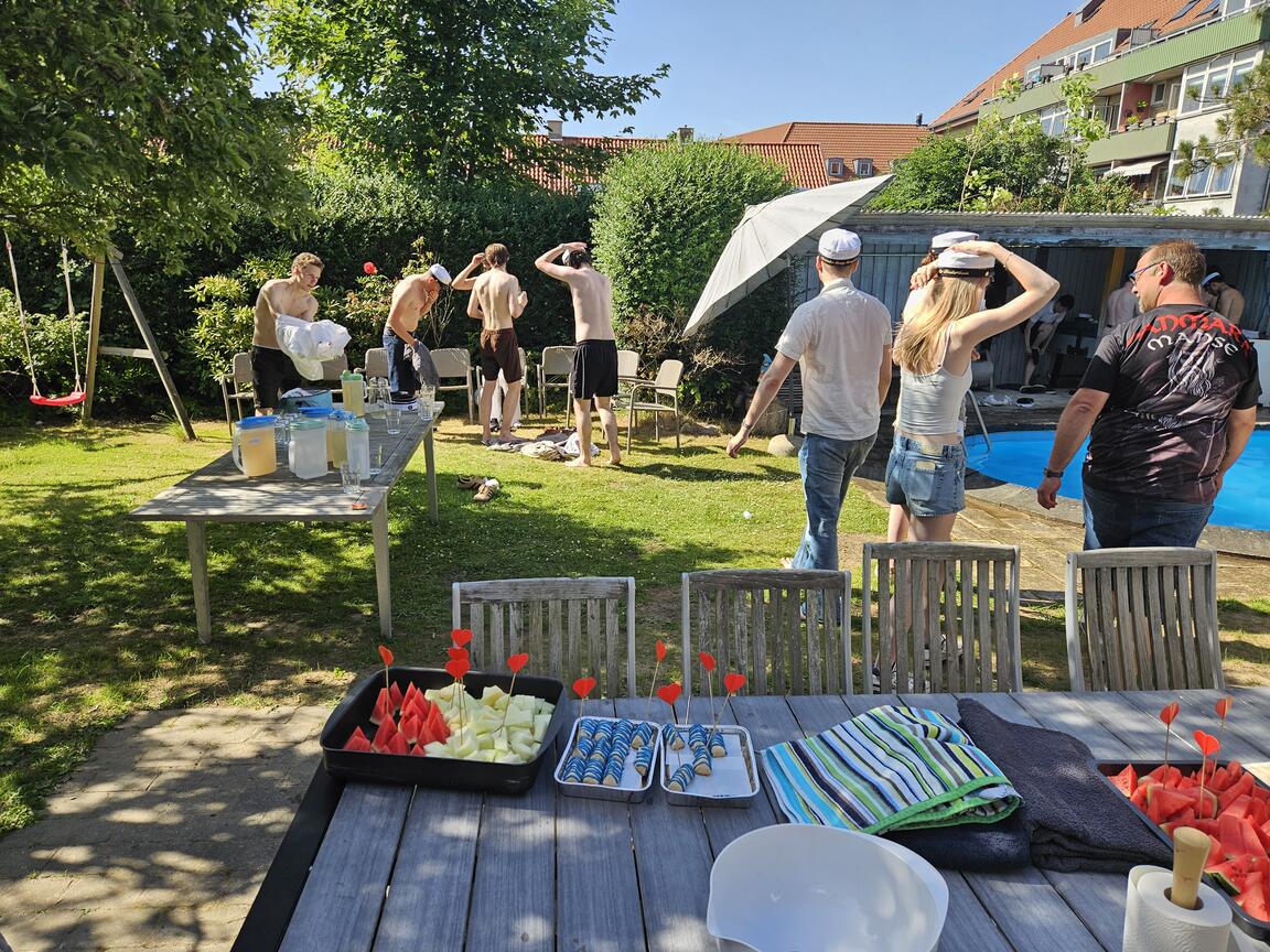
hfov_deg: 73.9
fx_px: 844
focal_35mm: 23
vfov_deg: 58.9
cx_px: 635
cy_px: 476
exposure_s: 1/929
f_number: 1.8
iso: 32
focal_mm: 5.4
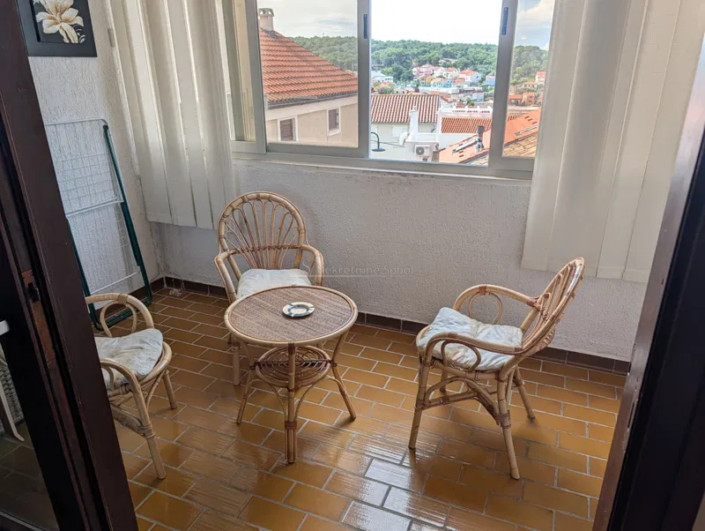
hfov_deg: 71.5
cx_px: 352
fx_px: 489
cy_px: 266
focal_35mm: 24
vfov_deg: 56.9
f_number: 1.68
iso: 15
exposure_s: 1/271
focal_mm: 6.9
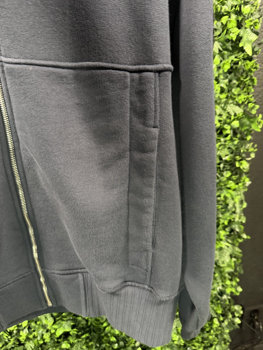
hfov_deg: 56.8
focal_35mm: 24
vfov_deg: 71.6
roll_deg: +1.9
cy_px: 175
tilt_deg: -16.8
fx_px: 243
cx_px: 132
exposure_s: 1/30
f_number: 1.78
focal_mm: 6.76
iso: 1000
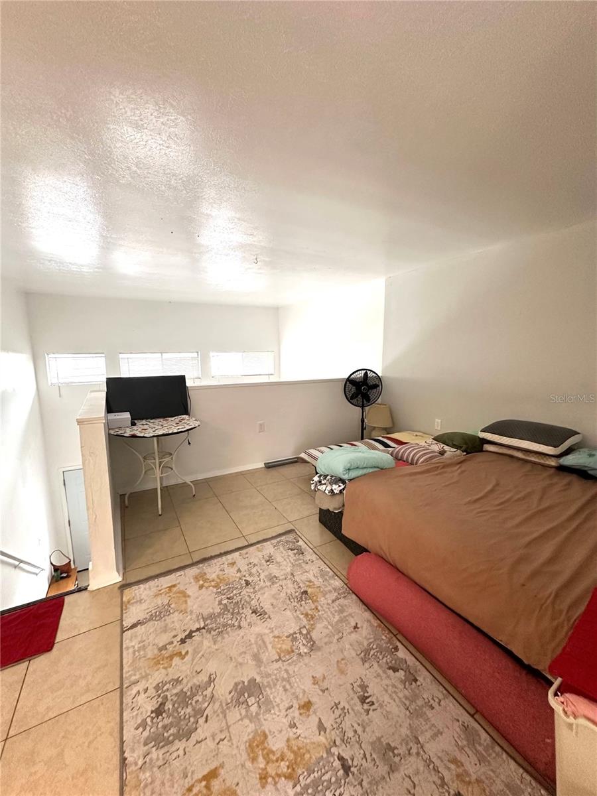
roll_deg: +0.8
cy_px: 398
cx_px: 298
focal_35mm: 14
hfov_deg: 85.7
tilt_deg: -7.6
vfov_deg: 102.1
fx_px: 322
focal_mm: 2.22
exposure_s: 1/99
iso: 250
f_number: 2.2
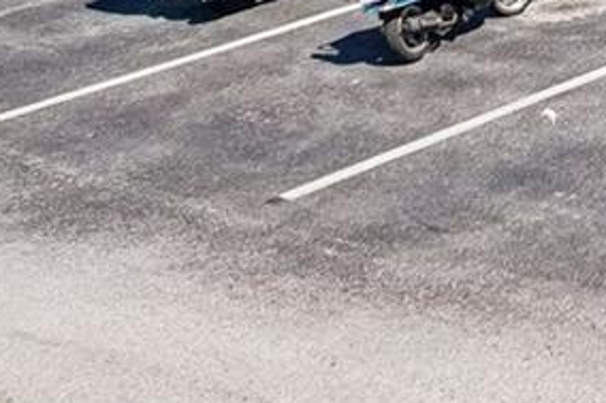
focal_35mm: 124
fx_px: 2086
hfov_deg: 14.9
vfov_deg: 9.8
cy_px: -550
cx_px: 996
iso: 430
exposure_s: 1/8000
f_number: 2.8
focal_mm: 8.4
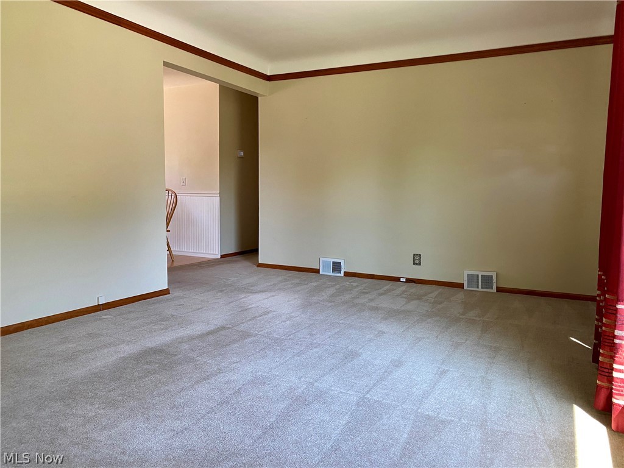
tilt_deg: -4.7
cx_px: 312
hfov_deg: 67.3
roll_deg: -0.8
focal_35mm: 26
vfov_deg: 53.1
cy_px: 234
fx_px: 469
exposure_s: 1/99
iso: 125
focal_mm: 4.25
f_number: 1.8
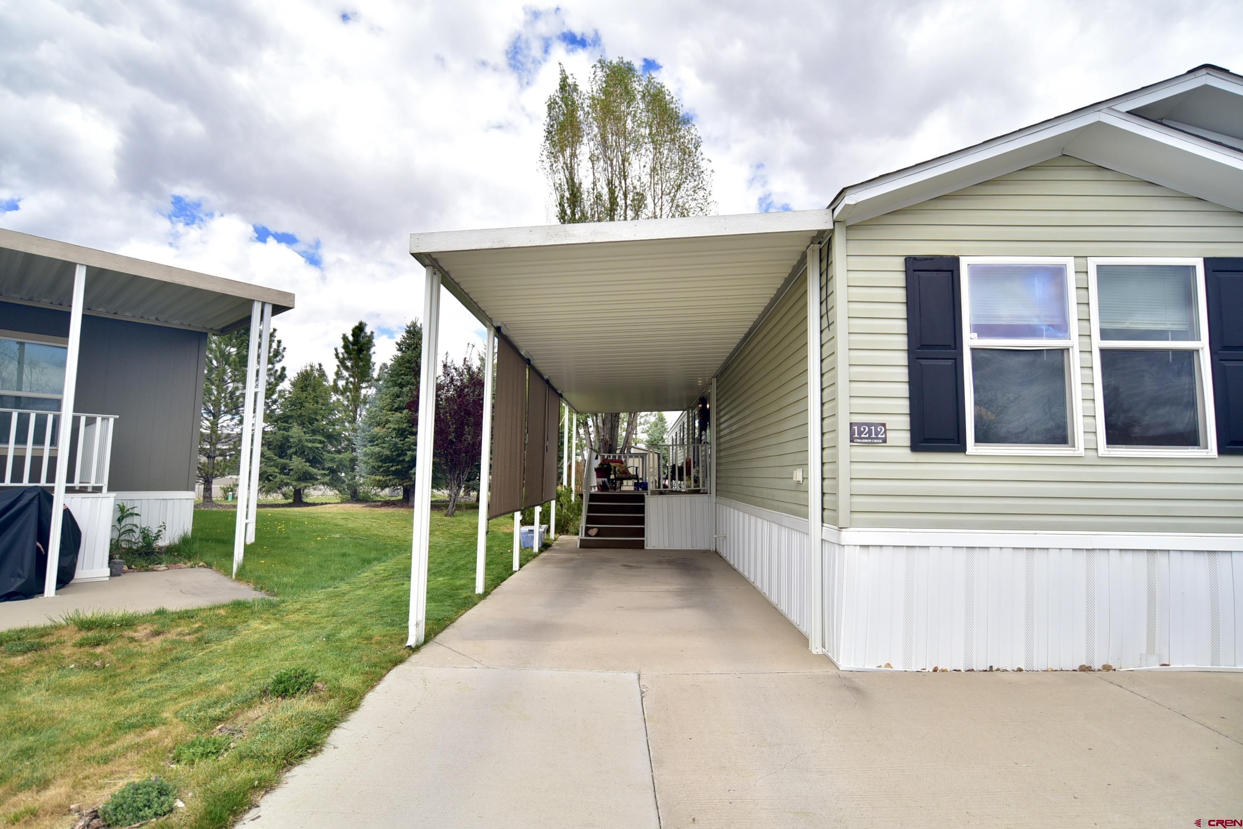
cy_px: 414
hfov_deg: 90.0
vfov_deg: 67.4
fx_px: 622
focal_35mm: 18
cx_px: 622
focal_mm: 18
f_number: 3.5
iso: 400
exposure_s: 1/4000
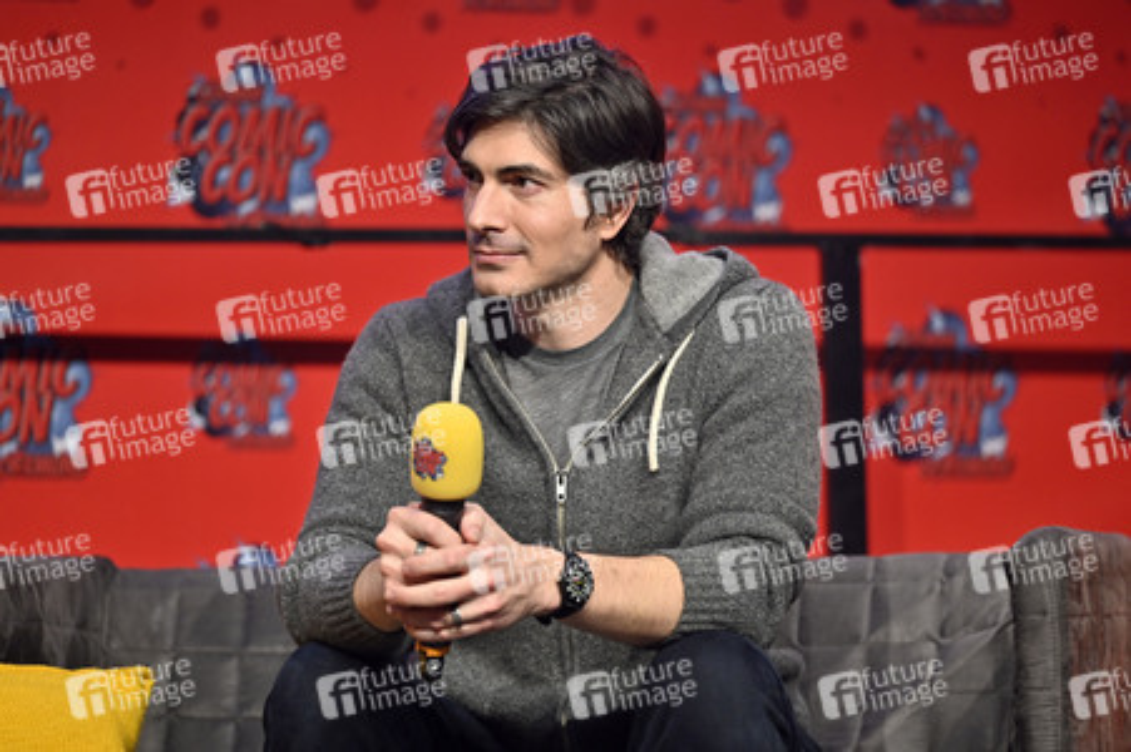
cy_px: 376
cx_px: 566
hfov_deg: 10.3
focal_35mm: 200
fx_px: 6279
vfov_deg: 6.9
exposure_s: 1/320
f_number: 2.8
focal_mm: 200
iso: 1250
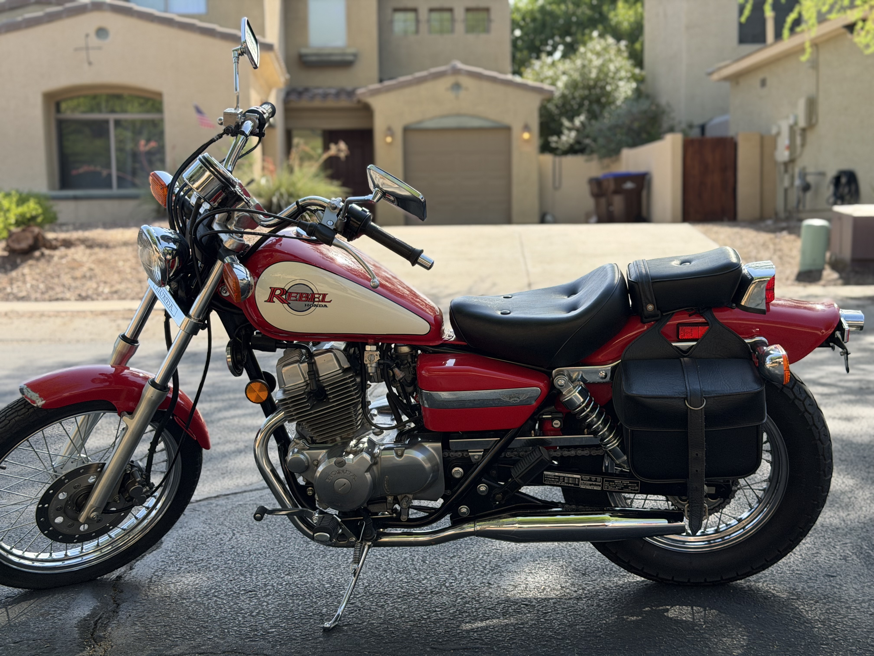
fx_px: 1212
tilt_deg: -5.2
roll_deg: +0.6
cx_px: 437
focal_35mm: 48
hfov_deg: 39.7
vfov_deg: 30.3
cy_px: 328
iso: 100
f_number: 1.78
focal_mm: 6.76
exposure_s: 1/1513
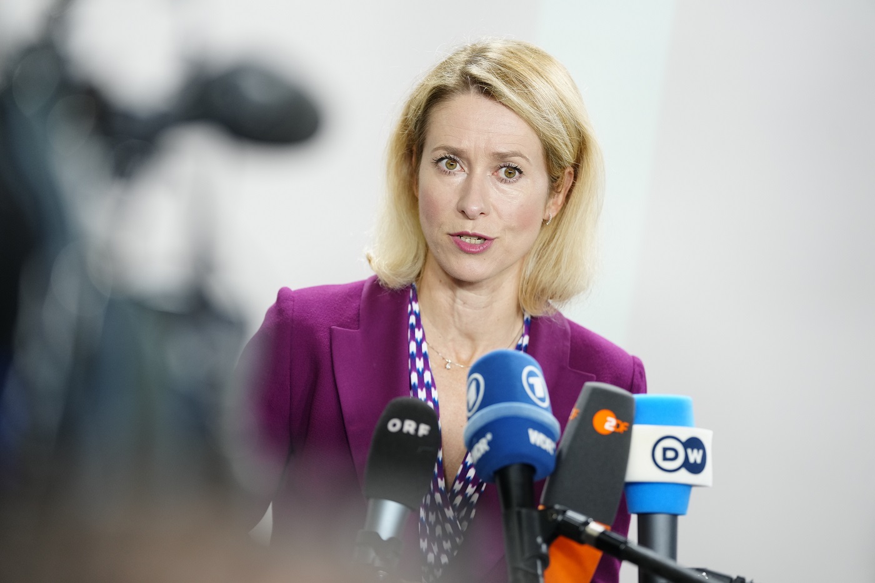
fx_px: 3208
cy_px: 292
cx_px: 438
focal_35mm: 132
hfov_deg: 15.5
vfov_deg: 10.4
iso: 800
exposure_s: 1/400
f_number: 2.8
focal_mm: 132
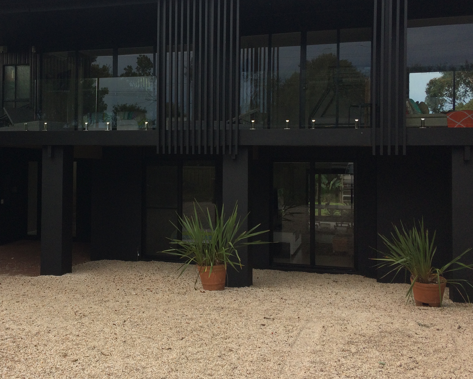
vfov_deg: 34.8
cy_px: 151
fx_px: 602
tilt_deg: -0.3
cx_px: 156
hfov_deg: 42.3
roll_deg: +0.4
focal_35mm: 43
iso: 32
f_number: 2.2
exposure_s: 1/441
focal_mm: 4.15
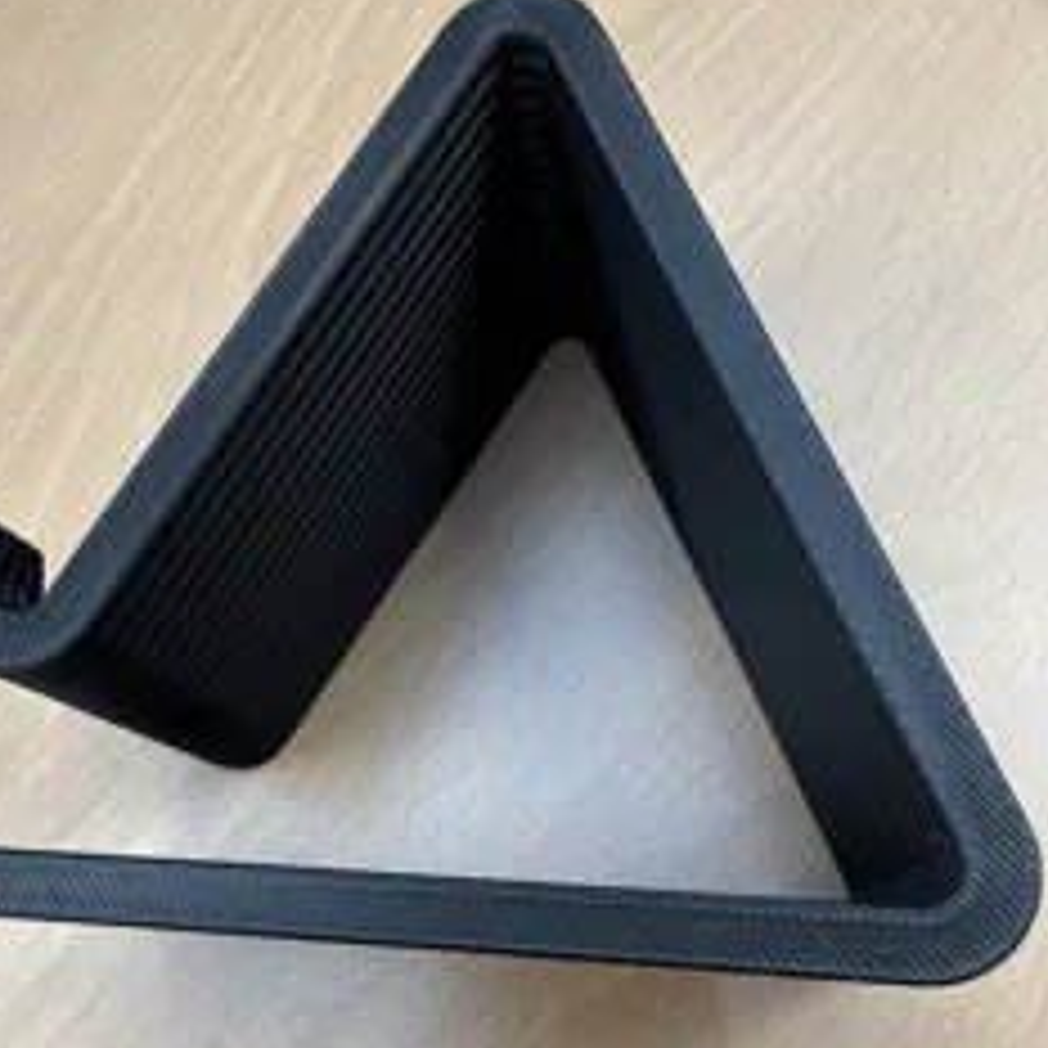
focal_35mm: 38
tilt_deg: -70.9
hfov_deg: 43.7
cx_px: 432
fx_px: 1302
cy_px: 585
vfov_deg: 43.8
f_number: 2.2
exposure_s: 1/99
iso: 160
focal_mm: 2.22
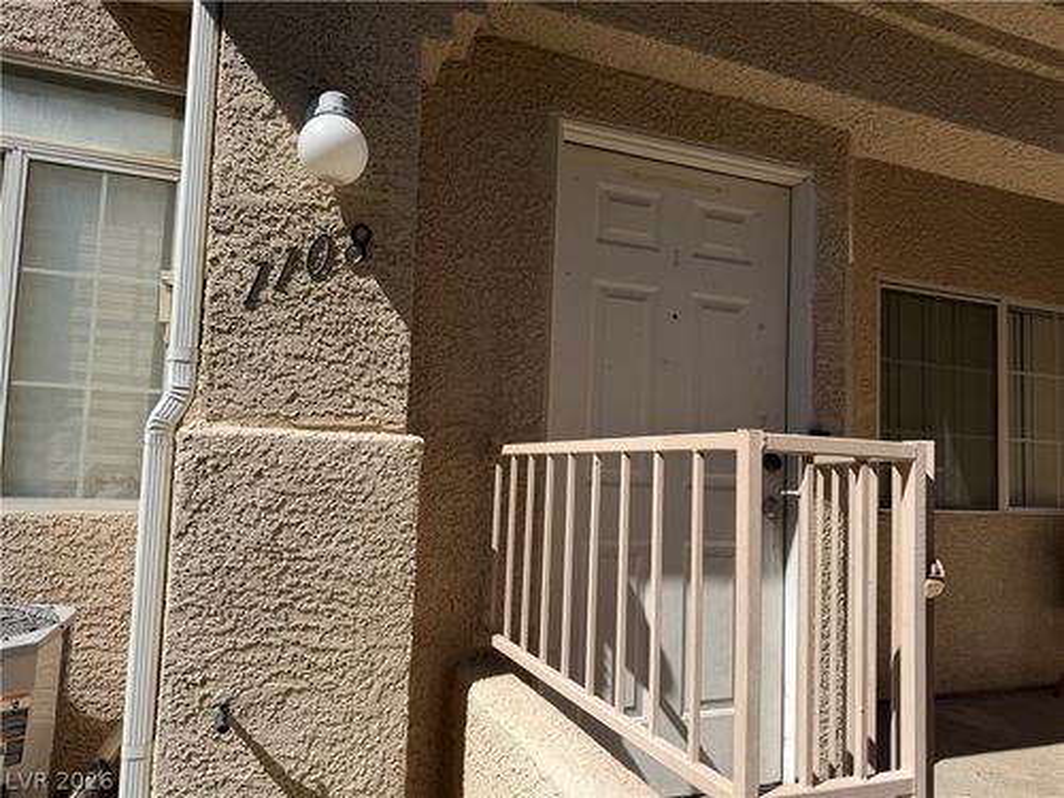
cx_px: 532
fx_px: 738
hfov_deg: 71.6
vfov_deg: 56.8
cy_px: 399
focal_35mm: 24
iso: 80
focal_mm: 6.76
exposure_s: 1/6711
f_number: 1.78
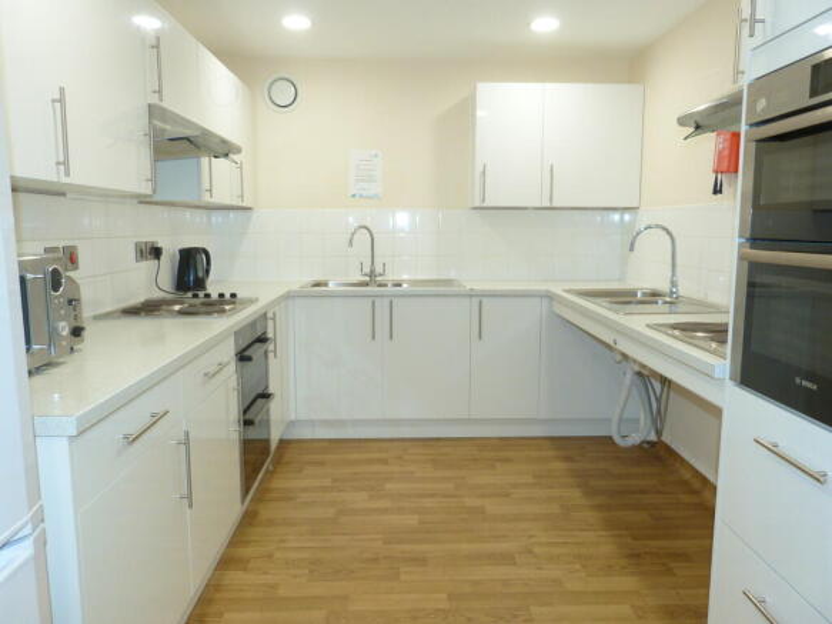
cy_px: 312
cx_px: 416
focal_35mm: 25
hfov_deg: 69.4
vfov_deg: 54.9
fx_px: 601
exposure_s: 1/40
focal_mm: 4.5
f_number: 2.8
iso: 100
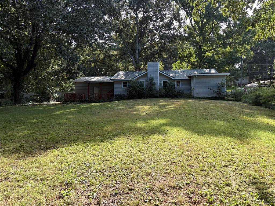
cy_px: 103
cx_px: 138
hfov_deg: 67.3
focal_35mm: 26
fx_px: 207
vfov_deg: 53.1
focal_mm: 5.96
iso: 50
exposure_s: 1/708
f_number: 1.6
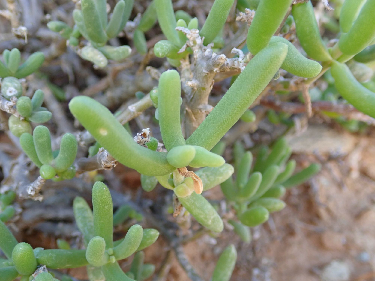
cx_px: 188
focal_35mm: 38
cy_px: 140
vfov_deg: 37.7
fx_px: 412
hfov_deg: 49.0
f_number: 2.7
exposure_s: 1/160
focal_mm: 6.86
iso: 250
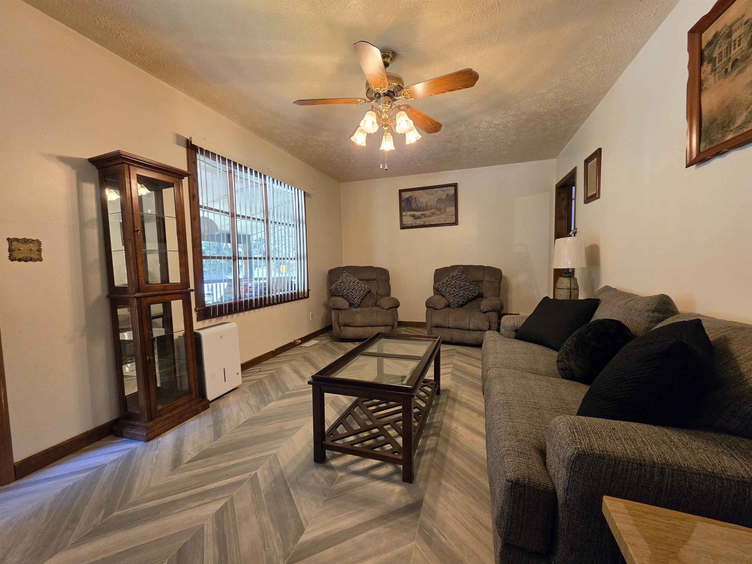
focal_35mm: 13
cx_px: 376
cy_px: 282
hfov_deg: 106.2
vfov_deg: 89.9
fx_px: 282
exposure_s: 1/120
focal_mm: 2.2
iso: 320
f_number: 1.9
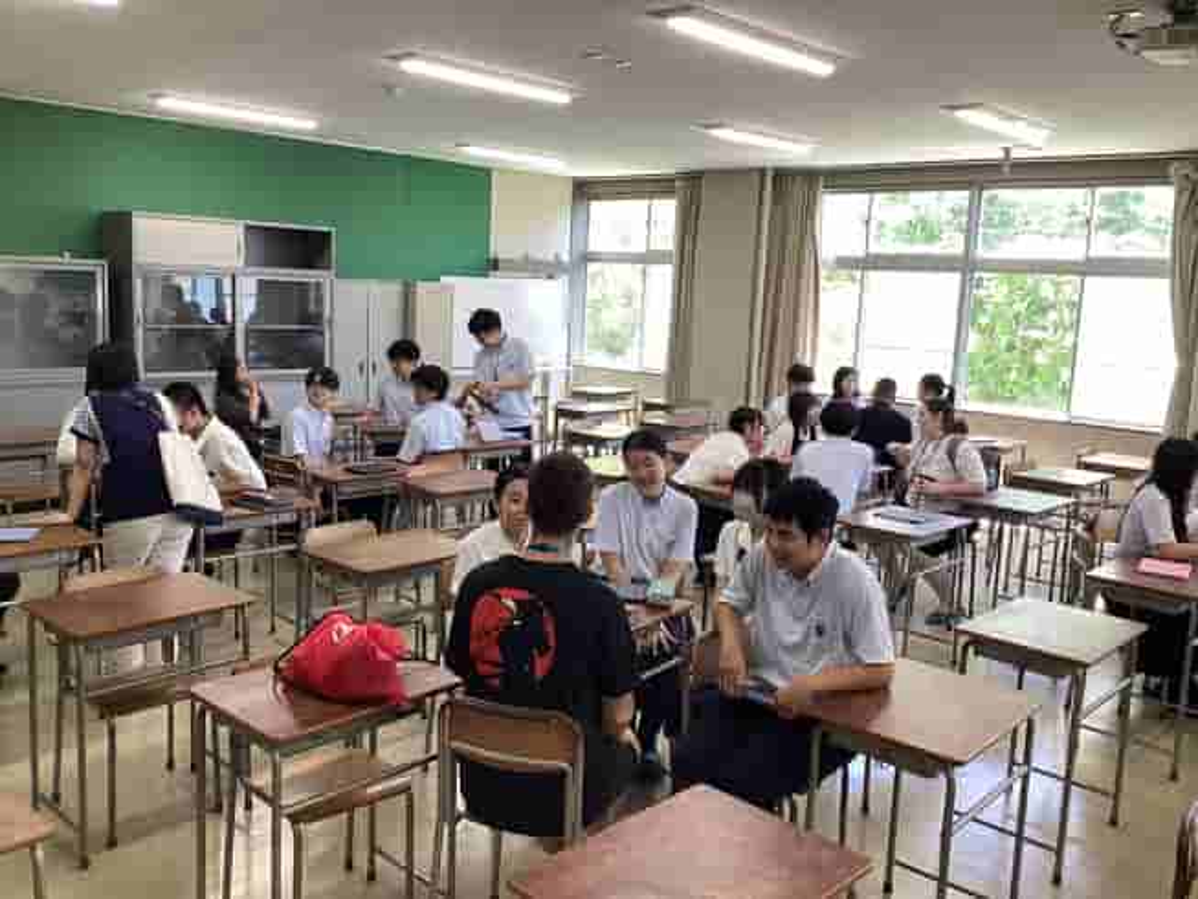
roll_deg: -2.8
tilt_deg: -9.9
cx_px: 599
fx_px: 1073
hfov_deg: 58.3
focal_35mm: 31
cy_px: 450
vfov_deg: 45.5
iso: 50
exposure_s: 1/60
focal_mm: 3.3
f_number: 2.4
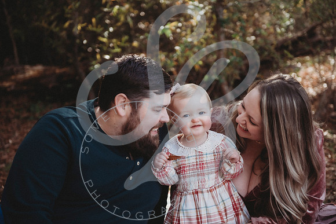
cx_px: 168
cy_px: 112
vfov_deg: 20.6
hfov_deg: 30.5
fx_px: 616
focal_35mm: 66
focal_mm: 66
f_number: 2.8
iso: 100
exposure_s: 1/250
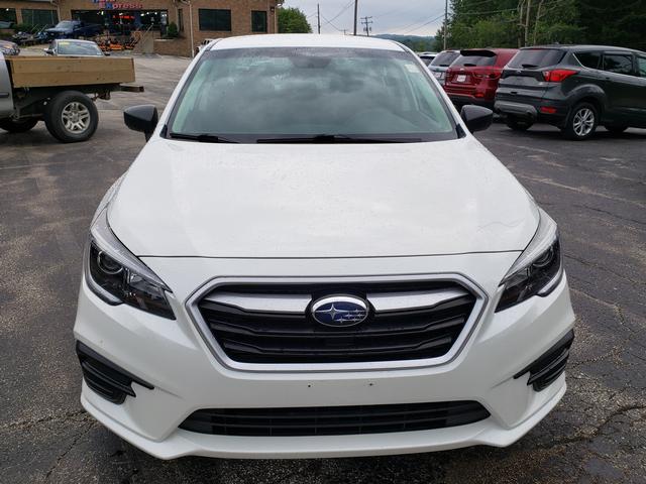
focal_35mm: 26
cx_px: 323
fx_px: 485
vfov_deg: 53.1
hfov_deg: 67.3
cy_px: 242
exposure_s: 1/750
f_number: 2.4
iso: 50
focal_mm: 4.3
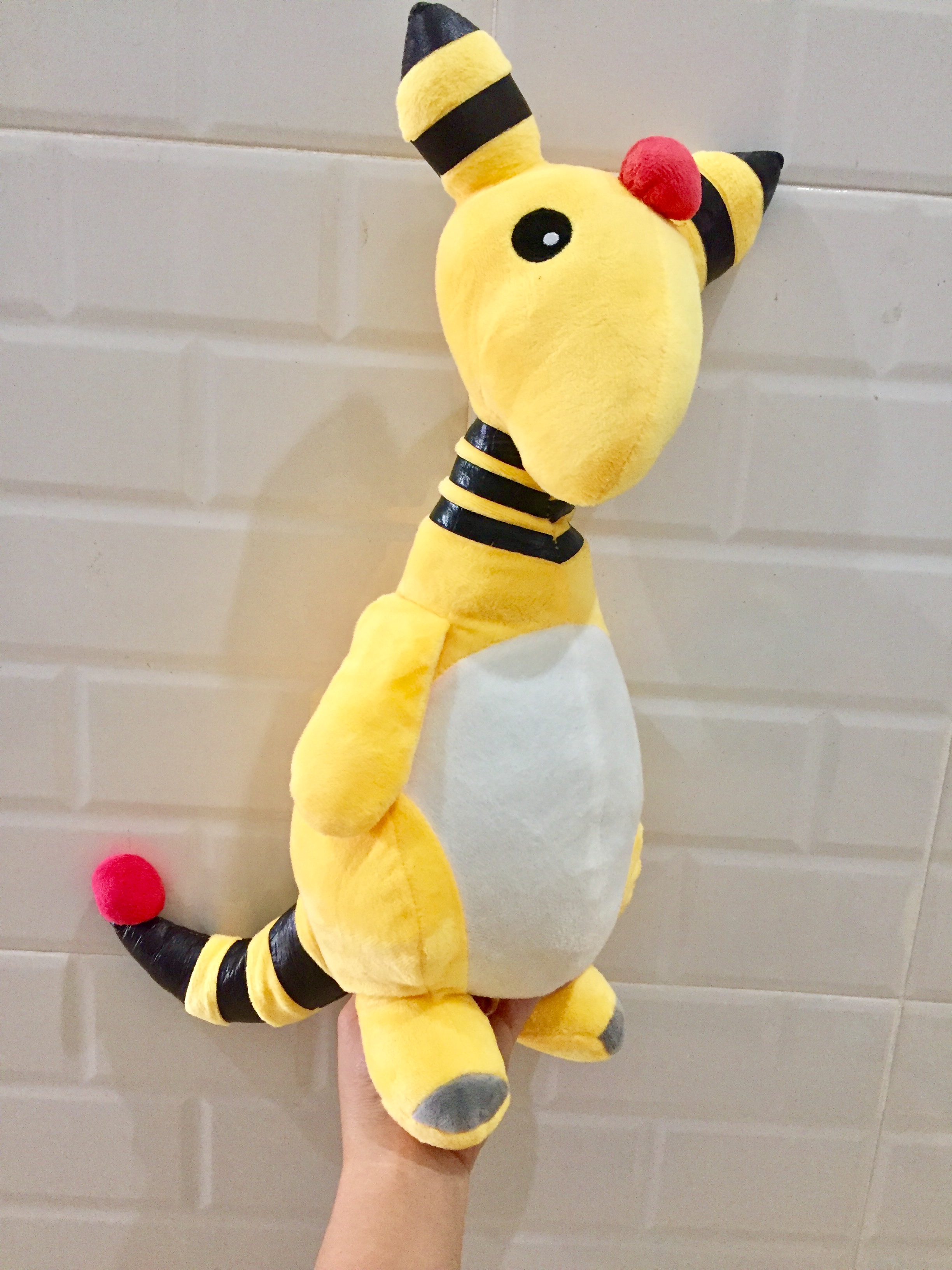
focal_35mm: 29
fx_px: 1063
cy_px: 635
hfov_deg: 48.2
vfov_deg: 61.7
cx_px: 476
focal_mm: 4.15
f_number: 2.2
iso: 250
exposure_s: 1/33
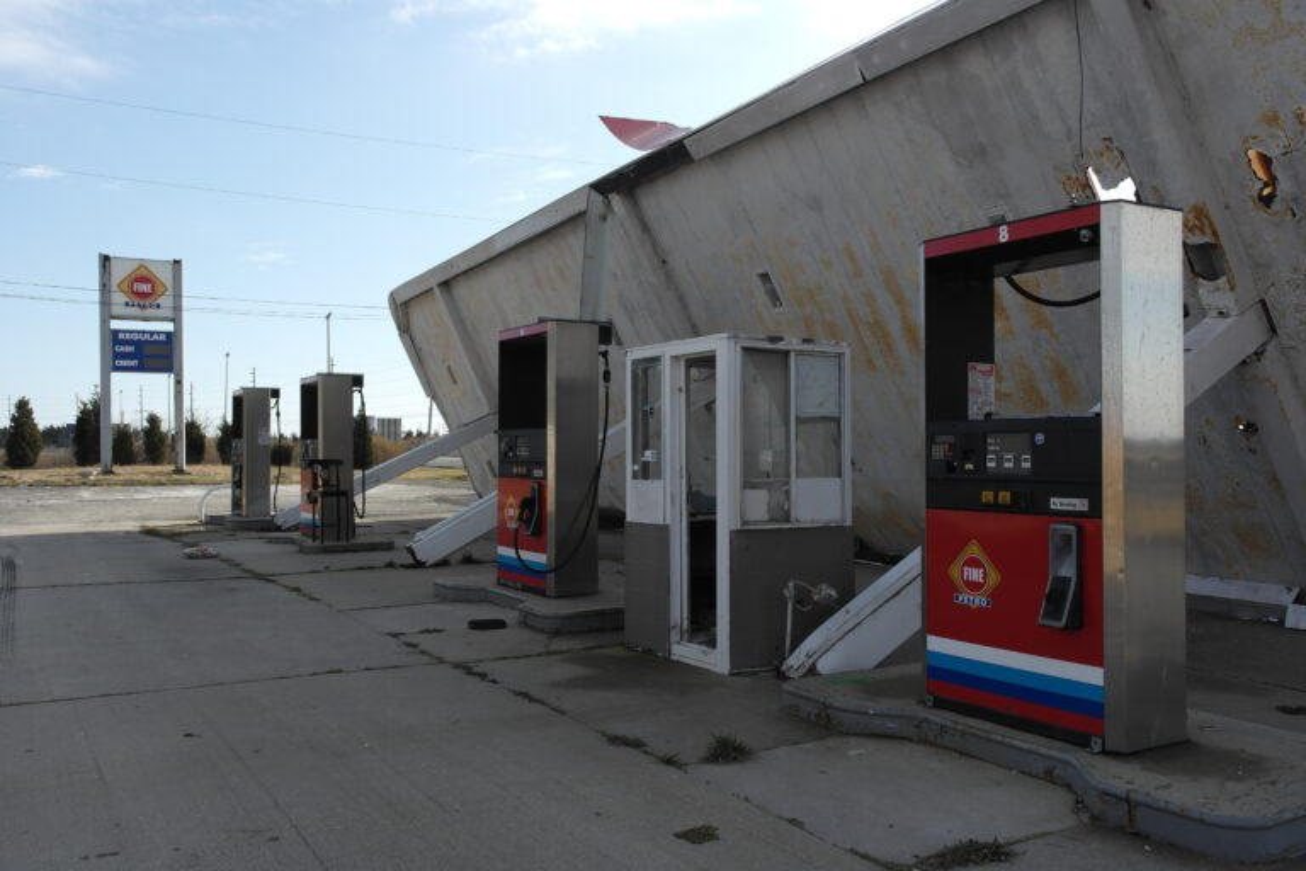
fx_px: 1088
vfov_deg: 43.6
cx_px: 653
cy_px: 436
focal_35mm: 30
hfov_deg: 61.9
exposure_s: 1/320
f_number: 6.3
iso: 100
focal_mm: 20
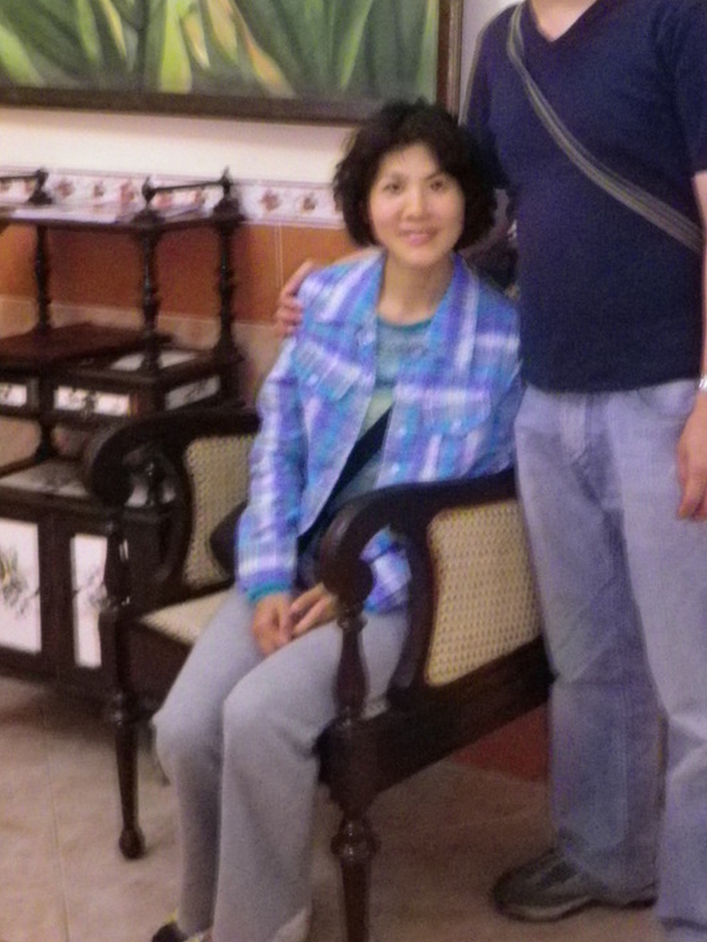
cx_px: 503
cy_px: 244
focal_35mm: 58
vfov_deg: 32.6
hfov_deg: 25.0
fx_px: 1578
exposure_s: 1/4
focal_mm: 6.1
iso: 800
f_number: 3.5
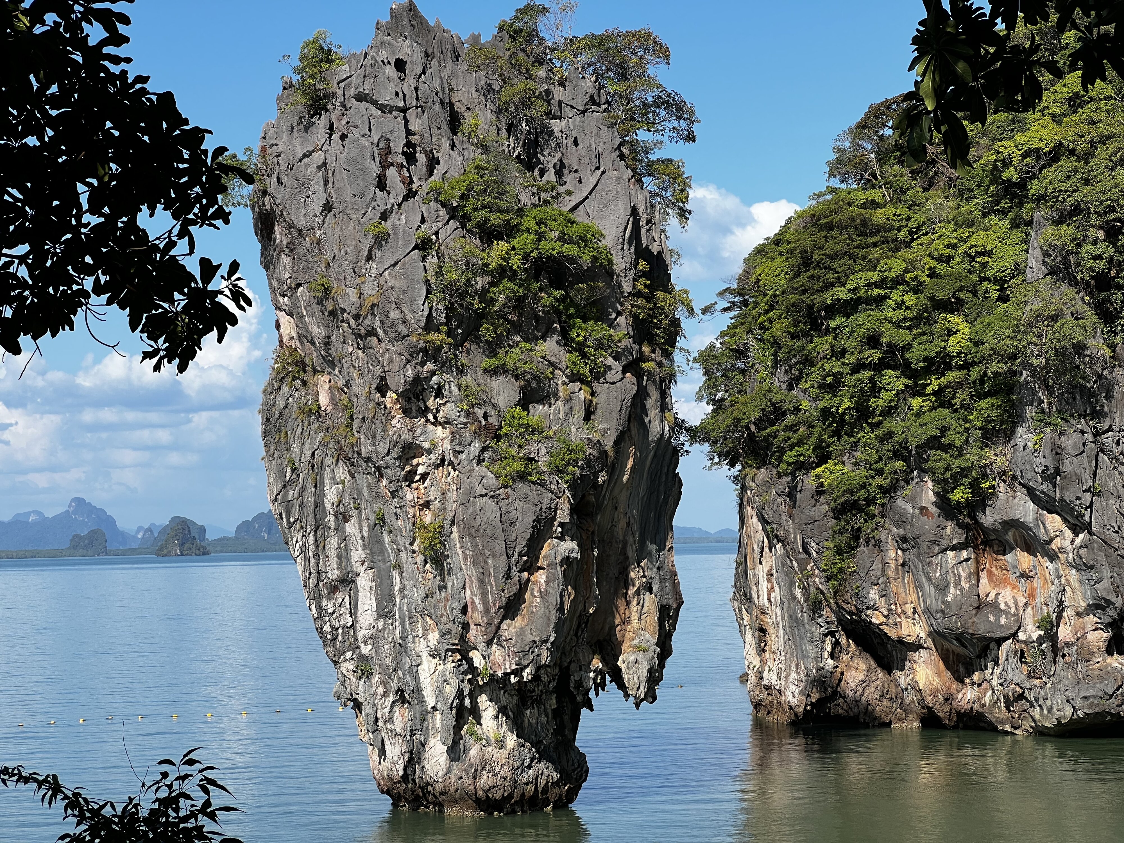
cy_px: 422
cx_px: 562
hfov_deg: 25.3
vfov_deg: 19.1
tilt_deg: +2.9
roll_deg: +1.1
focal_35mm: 77
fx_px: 2500
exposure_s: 1/713
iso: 32
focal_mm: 9
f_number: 2.8
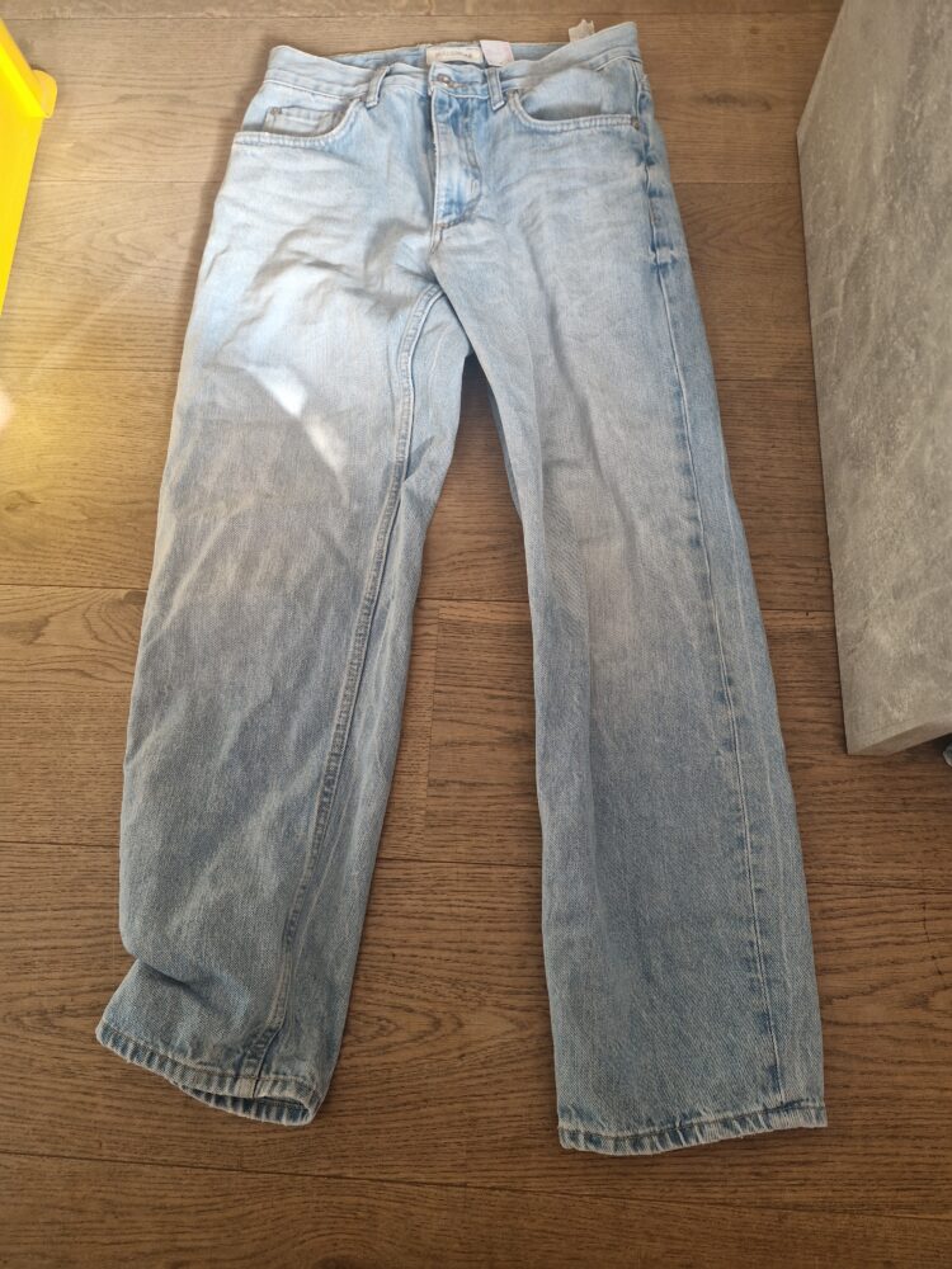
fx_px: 843
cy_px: 634
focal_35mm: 23
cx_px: 476
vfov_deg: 73.9
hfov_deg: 58.9
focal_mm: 5.4
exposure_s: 1/117
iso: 50
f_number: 1.8
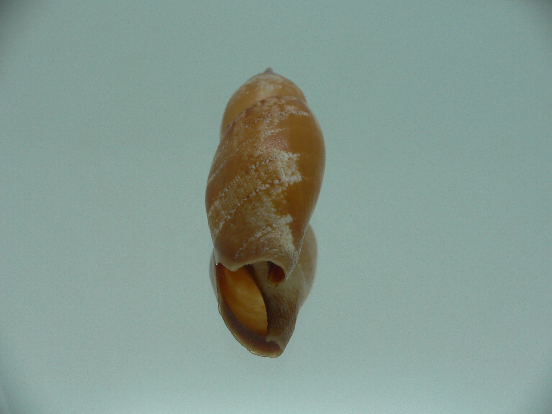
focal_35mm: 35
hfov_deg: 52.6
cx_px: 276
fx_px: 558
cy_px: 207
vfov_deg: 40.7
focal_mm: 4.6
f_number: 2.8
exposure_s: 1/60
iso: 80
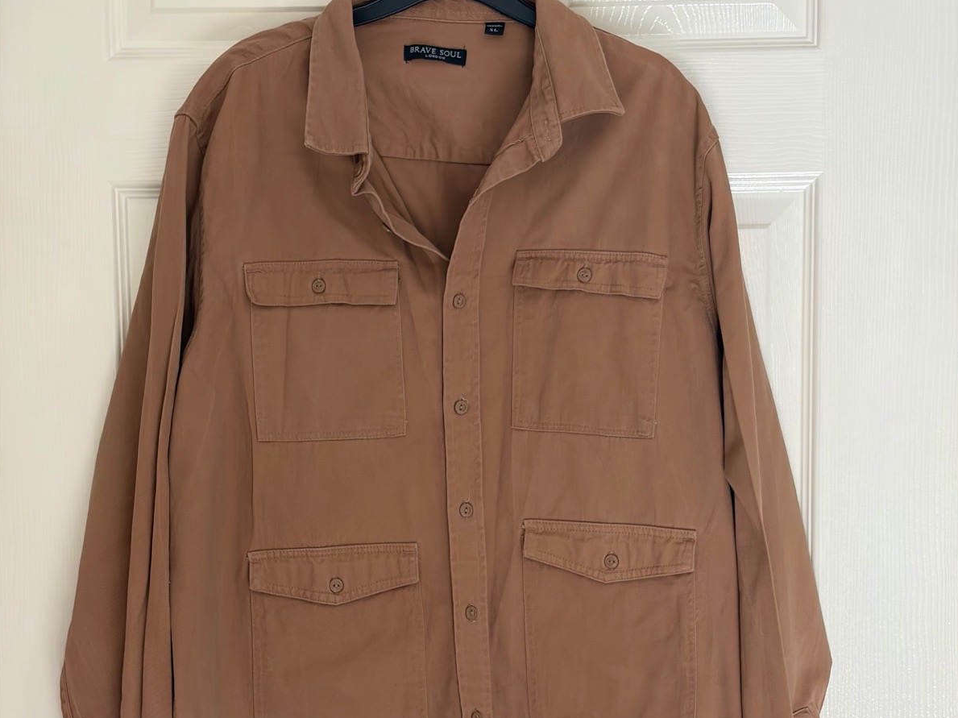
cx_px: 480
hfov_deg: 27.8
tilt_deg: -5.0
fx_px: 1937
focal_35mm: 70
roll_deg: +0.0
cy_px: 484
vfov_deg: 20.9
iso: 50
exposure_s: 1/80
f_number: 1.6
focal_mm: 5.96
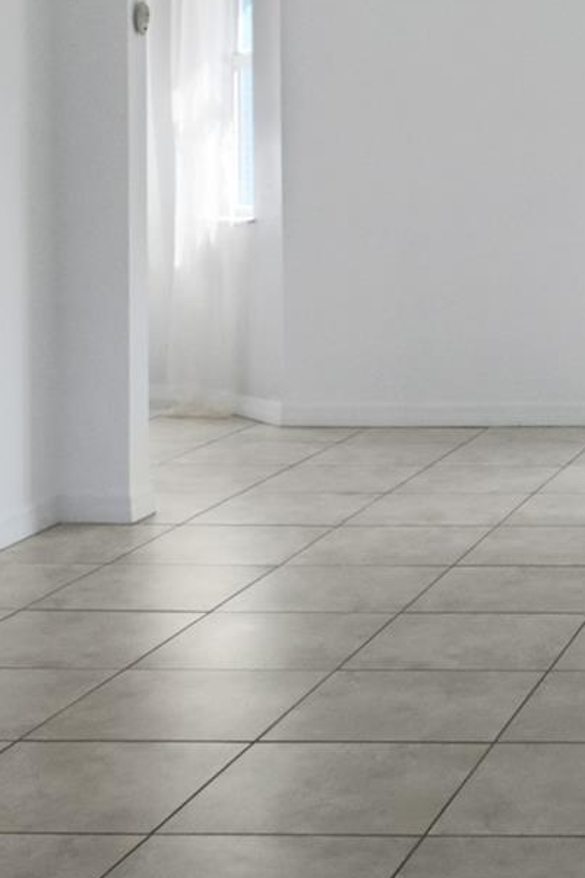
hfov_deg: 15.3
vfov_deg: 24.9
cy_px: 164
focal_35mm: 80
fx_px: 1950
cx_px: 956
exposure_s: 1/250
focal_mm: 20
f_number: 9
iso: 1600
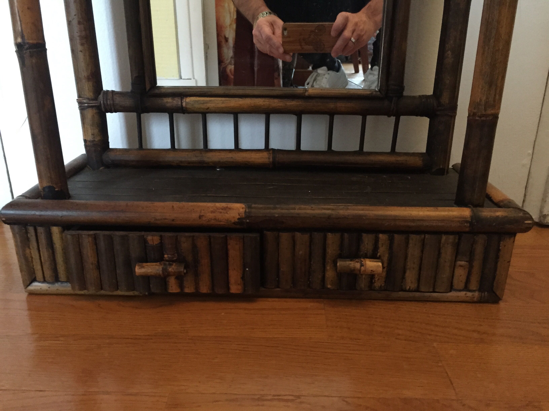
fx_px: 460
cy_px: 206
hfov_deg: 61.7
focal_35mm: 29
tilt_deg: -19.3
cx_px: 274
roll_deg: -1.1
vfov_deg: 48.2
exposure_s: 1/15
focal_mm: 4.15
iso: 320
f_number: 2.2
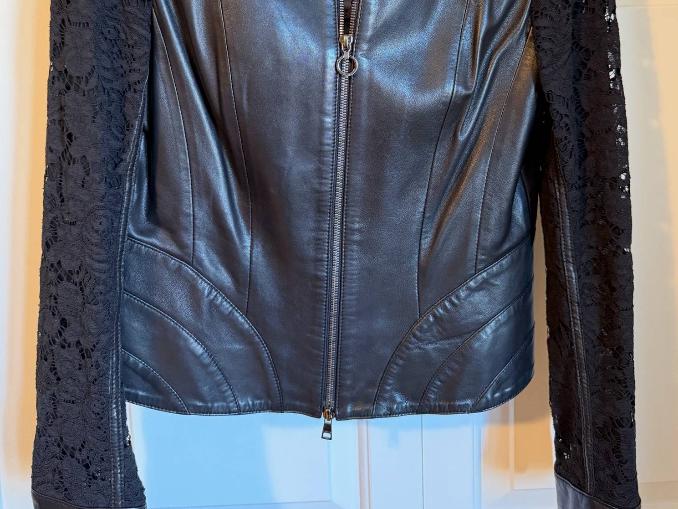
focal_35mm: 33
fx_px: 646
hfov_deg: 55.3
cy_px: 109
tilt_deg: -5.5
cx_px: 345
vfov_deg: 41.3
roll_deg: +1.6
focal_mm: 6.76
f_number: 1.78
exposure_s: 1/60
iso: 640
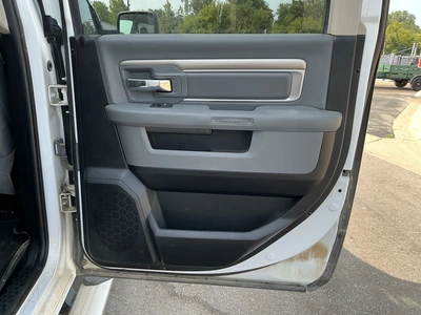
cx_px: 210
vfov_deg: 49.7
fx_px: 341
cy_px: 158
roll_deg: -2.8
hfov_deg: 63.4
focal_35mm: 28
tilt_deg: -16.2
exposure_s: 1/149
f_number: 1.8
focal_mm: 3
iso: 20
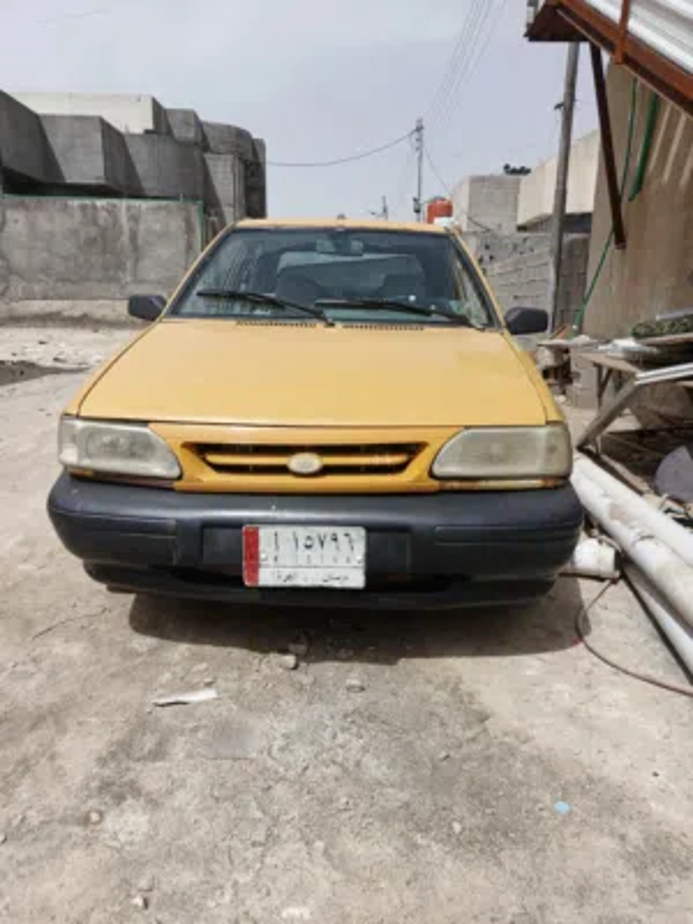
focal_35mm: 23
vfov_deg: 73.9
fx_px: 614
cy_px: 462
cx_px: 346
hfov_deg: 58.9
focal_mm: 5.25
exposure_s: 1/640
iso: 53
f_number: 1.7
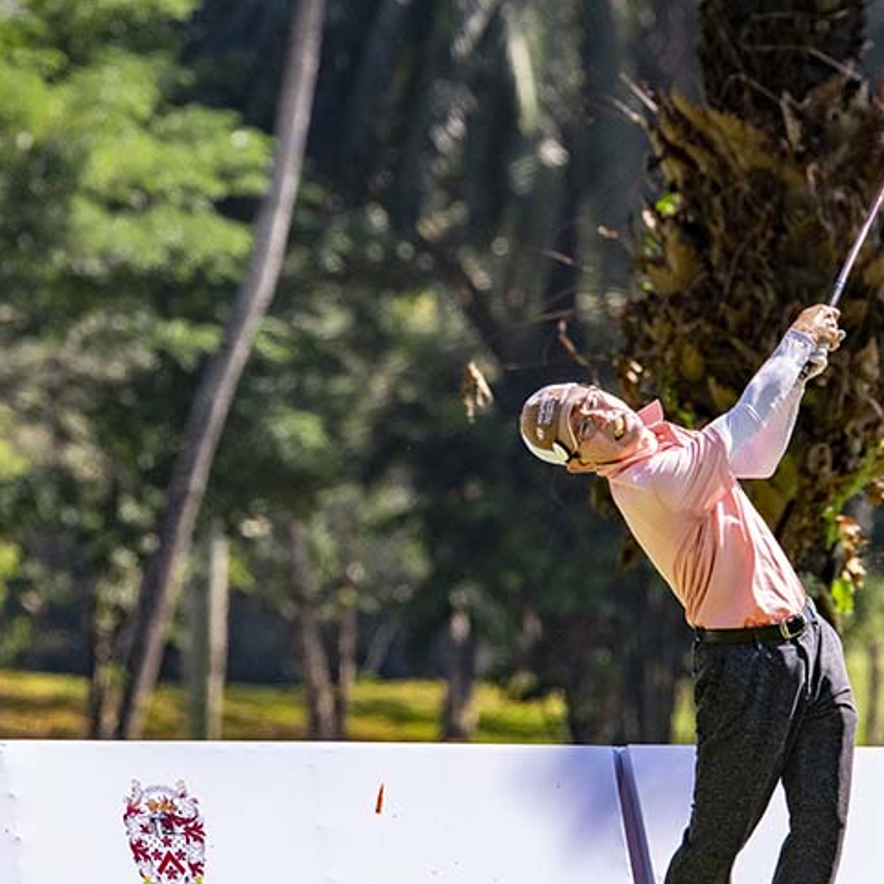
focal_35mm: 680
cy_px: 508
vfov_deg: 2.6
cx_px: 597
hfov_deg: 2.6
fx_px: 19647
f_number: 8
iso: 1250
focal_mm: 400
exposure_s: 1/1600
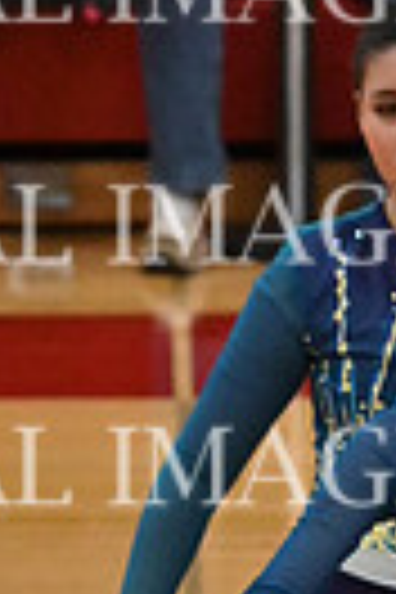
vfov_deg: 2.2
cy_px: 1071
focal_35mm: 921
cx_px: 461
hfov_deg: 1.5
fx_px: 15195
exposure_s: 1/400
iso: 6400
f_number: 4
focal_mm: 140
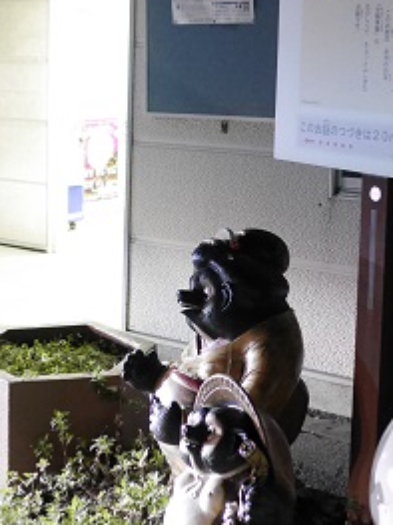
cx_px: 110
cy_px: 129
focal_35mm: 73
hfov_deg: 20.0
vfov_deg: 26.3
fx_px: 1106
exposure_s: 1/60
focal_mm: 15
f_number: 1.7
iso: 3200
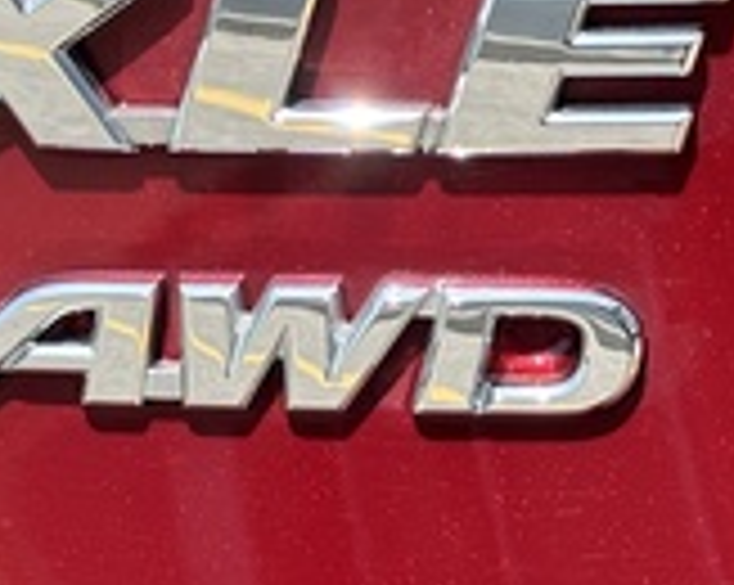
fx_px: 2842
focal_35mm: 131
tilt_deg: -20.2
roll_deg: +2.0
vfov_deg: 11.7
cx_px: 144
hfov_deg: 14.6
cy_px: 110
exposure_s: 1/604
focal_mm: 5.96
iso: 32
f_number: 1.6
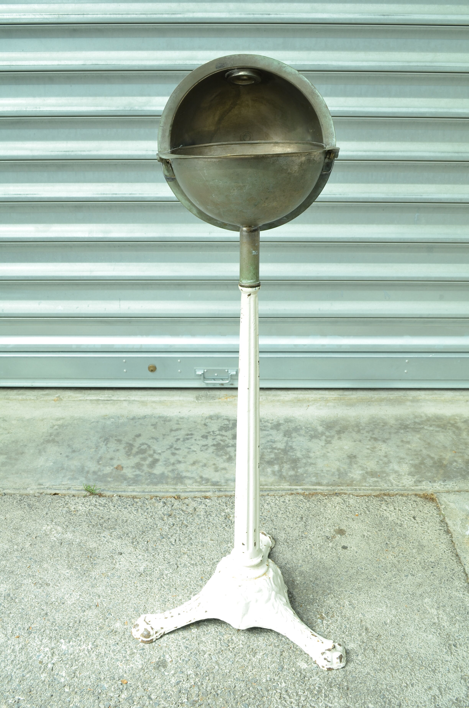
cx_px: 234
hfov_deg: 34.1
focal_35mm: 39
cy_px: 354
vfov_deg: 49.6
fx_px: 766
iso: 125
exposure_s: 1/125
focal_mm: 26
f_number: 8
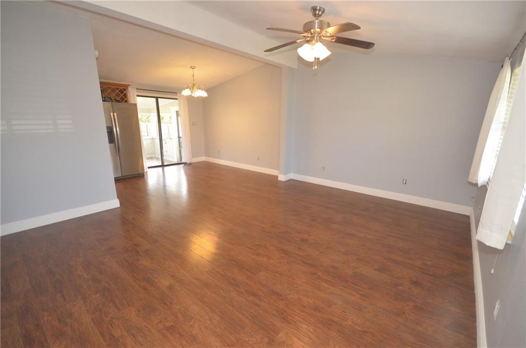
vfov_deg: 77.0
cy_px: 174
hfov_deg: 100.5
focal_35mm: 15
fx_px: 219
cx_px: 263
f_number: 4
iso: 800
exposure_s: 1/60
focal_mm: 10
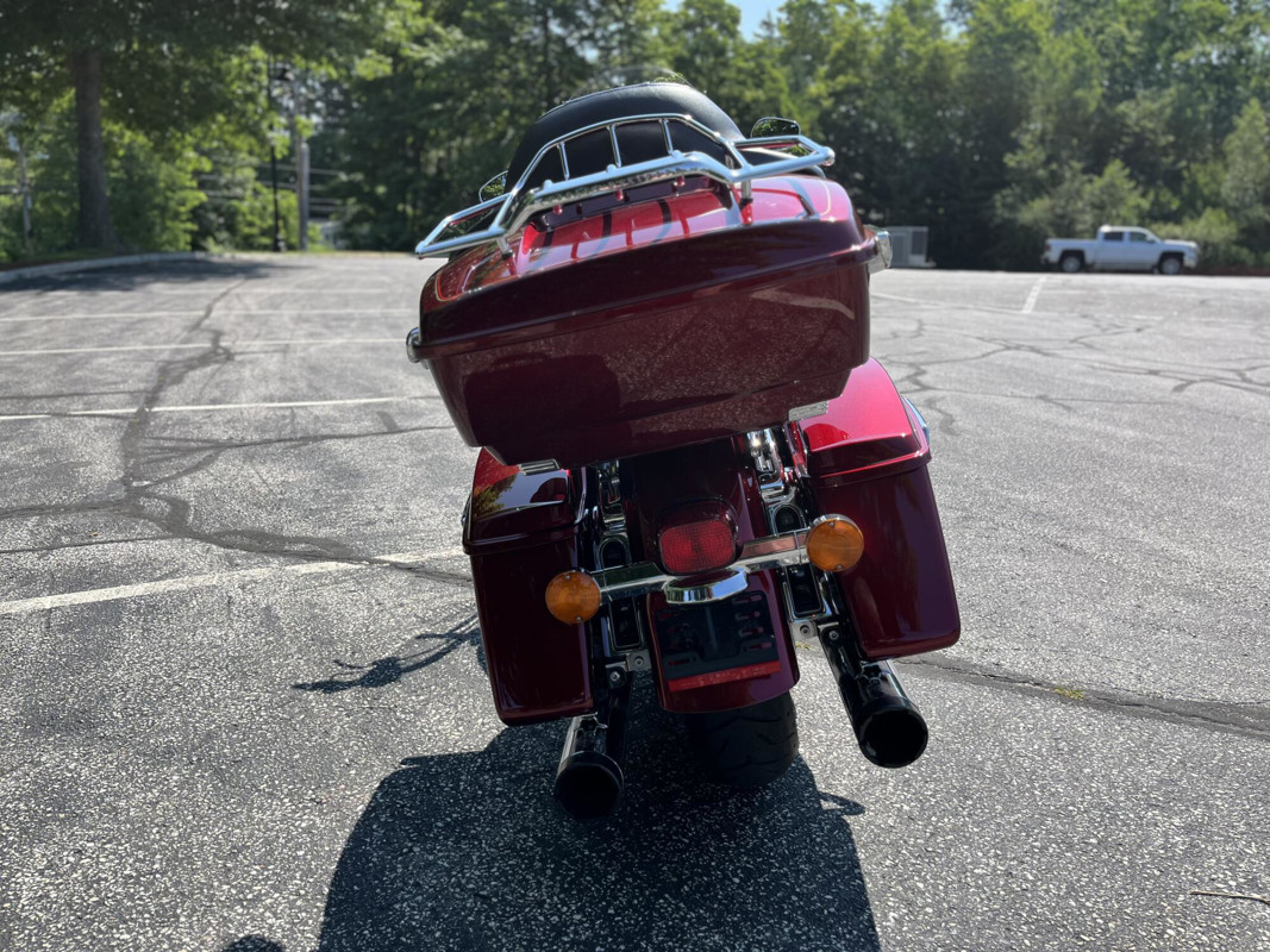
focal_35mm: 26
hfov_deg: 67.3
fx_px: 954
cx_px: 635
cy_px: 476
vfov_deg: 53.1
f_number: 1.6
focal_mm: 5.1
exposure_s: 1/2137
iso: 50
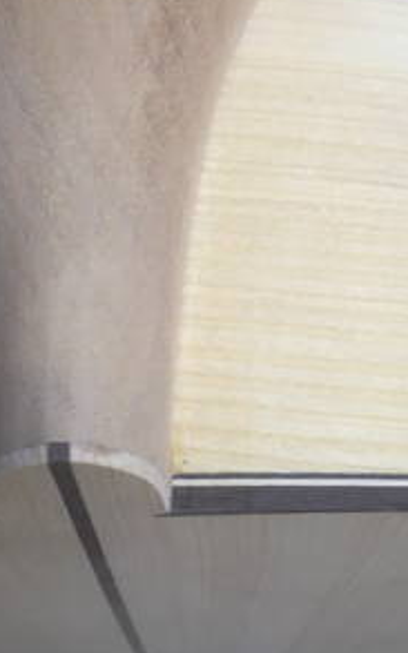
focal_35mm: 63
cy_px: 136
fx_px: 1121
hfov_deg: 20.6
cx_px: 167
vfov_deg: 31.7
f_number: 2.2
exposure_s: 1/33
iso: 64
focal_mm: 4.15
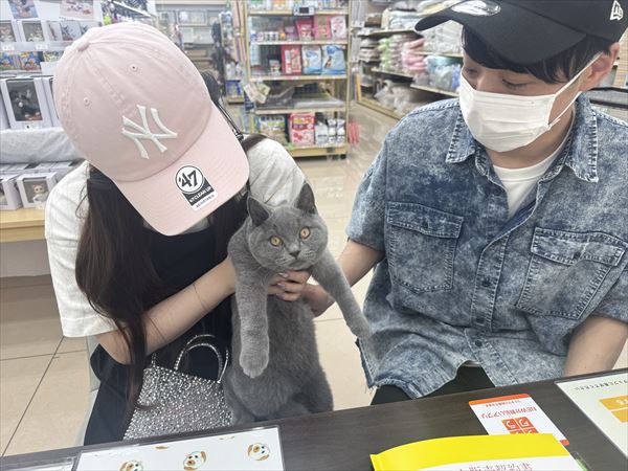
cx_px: 314
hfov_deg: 71.6
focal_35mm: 24
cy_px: 236
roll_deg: +1.2
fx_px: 435
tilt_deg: -23.9
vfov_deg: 56.8
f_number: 1.78
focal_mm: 6.76
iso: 64
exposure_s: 1/120
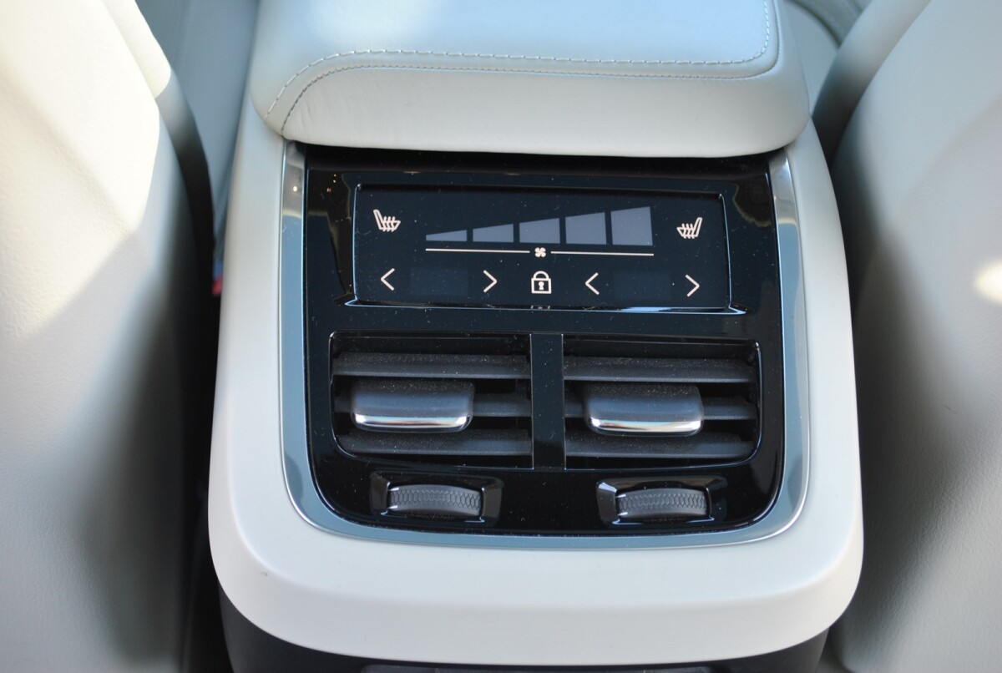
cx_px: 501
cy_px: 336
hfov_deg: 36.8
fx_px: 1506
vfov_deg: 25.2
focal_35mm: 54
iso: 200
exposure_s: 1/40
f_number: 5
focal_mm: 36
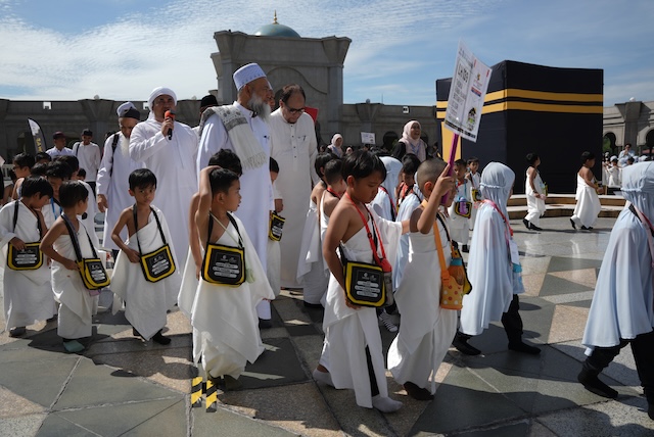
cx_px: 327
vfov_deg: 53.2
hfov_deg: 73.7
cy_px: 218
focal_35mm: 24
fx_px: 436
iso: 80
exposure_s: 1/800
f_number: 5
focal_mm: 24
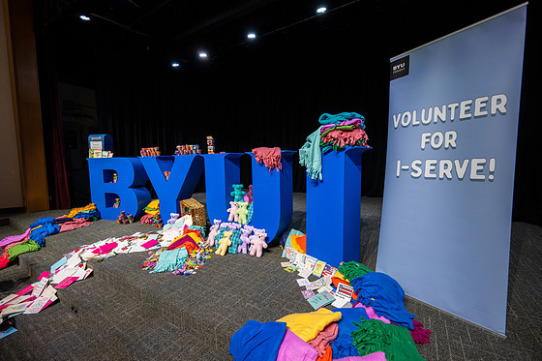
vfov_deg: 77.3
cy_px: 178
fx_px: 226
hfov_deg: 100.4
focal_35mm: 15
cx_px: 280
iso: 2500
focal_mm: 14
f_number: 5.6
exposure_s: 1/100
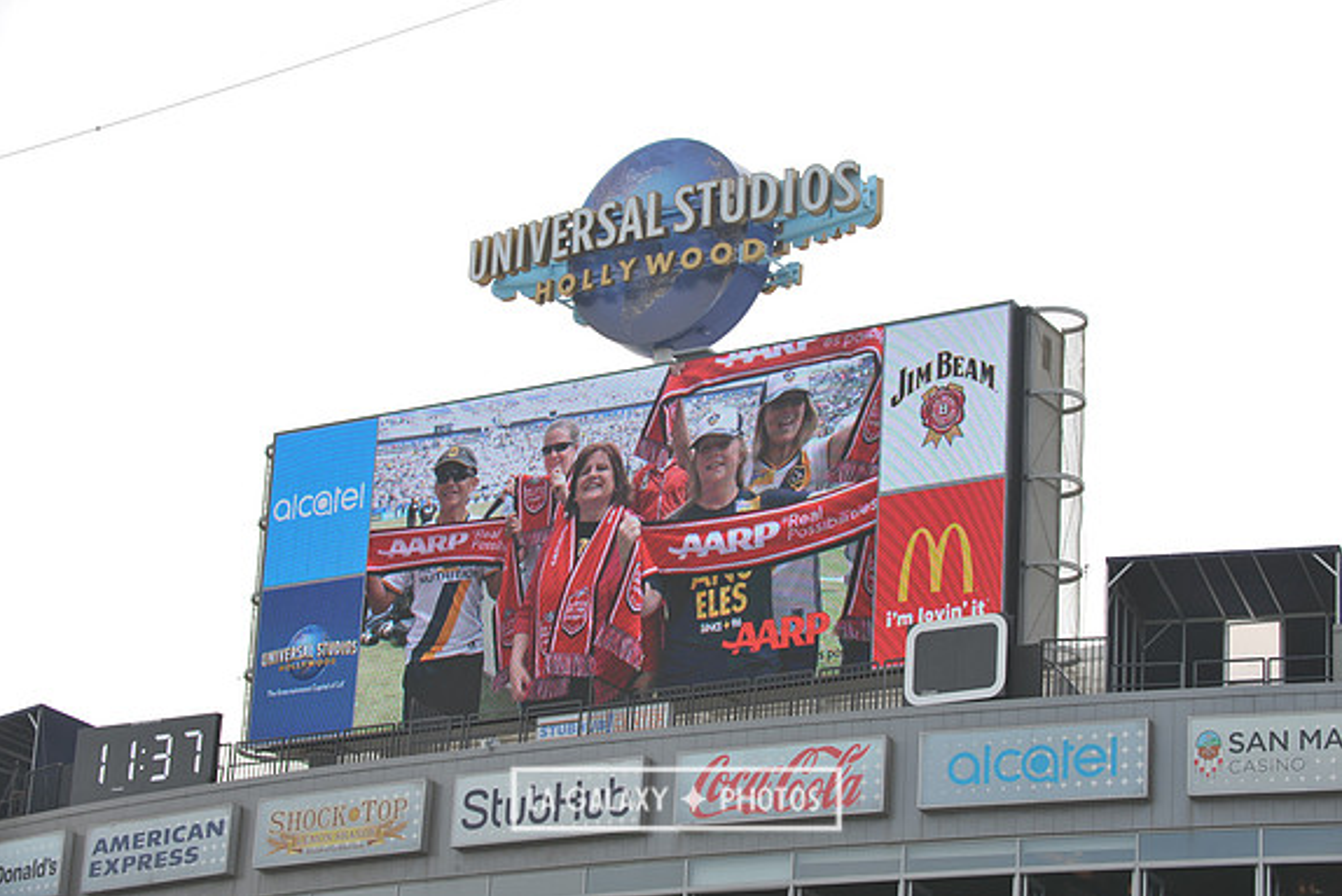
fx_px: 3840
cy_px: 447
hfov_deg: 19.8
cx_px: 676
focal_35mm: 103
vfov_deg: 13.3
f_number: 10
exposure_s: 1/400
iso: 250
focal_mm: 102
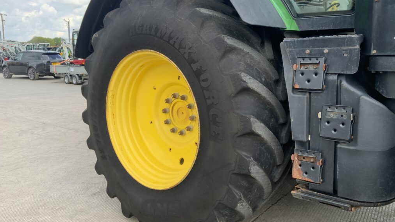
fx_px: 335
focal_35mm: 32
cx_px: 197
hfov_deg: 61.0
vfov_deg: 36.7
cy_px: 106
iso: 16
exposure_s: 1/358
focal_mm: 3
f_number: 1.8
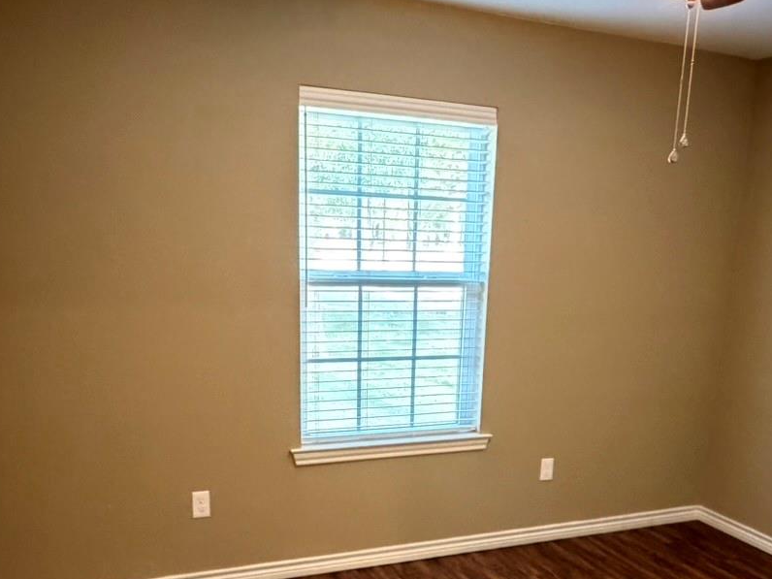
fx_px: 803
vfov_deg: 38.5
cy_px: 446
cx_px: 452
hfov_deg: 51.1
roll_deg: -2.1
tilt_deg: -14.3
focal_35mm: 36
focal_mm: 2.22
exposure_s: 1/40
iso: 1250
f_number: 2.2
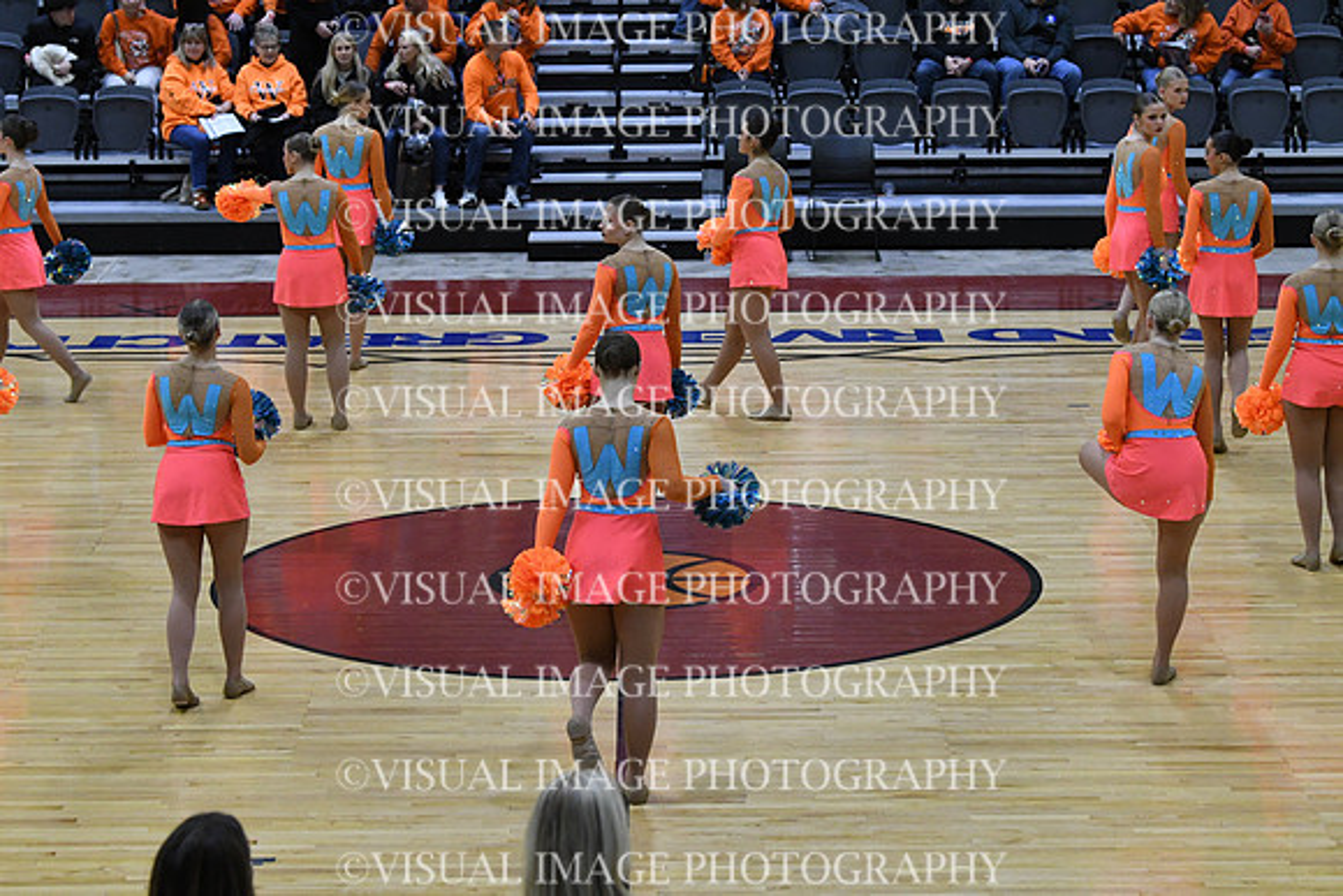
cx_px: 672
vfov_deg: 13.0
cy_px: 448
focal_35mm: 105
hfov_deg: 19.5
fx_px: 3918
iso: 4000
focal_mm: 70
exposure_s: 1/500
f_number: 4
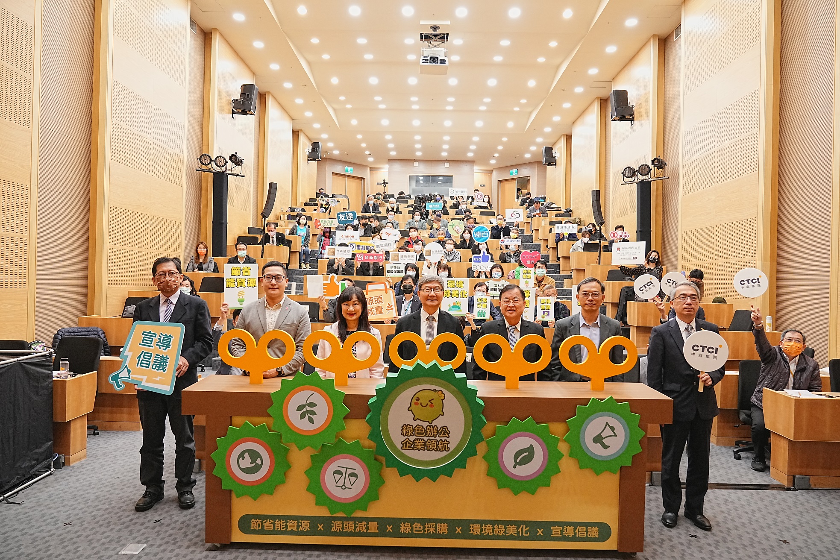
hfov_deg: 73.7
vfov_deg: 53.1
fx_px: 560
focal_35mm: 24
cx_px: 420
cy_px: 280
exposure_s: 1/100
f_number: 4
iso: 2500
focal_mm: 24
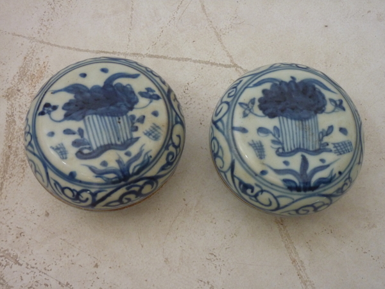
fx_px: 500
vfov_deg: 32.2
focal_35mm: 45
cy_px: 144
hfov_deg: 42.1
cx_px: 192
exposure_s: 1/30
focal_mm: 7.3
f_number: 3.7
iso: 320
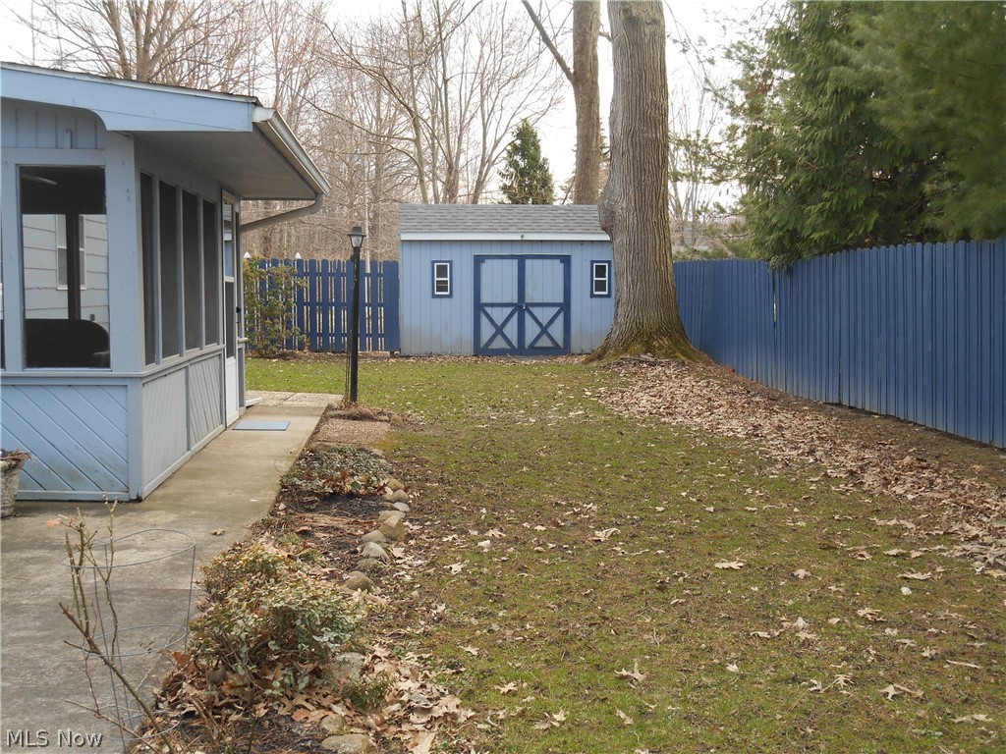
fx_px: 1337
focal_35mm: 46
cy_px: 377
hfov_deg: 41.2
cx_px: 503
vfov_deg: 31.5
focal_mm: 8.3
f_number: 4
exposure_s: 1/80
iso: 80
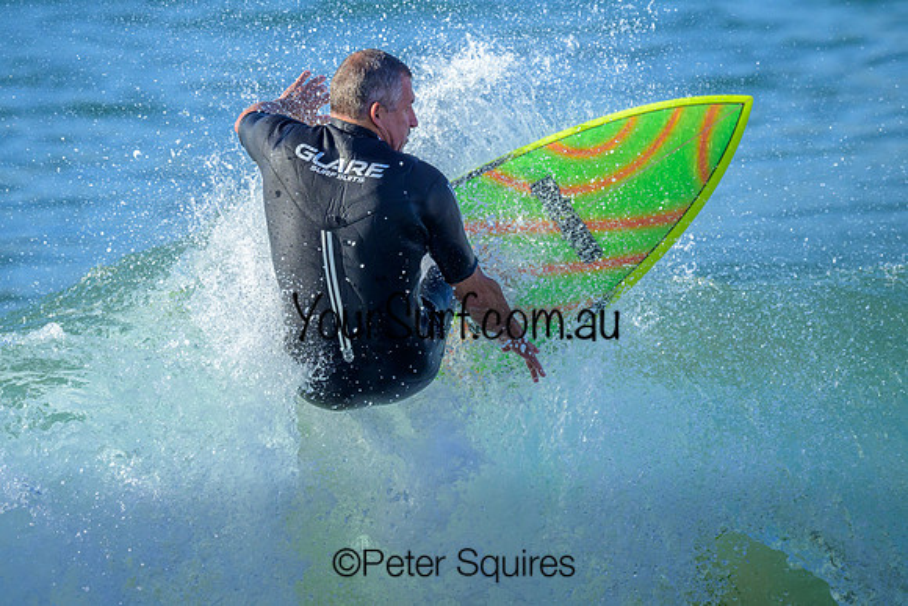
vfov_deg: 1.3
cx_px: 310
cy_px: 207
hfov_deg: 2.0
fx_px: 26604
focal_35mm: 1055
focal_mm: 800
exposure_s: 1/2000
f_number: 6.3
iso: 900
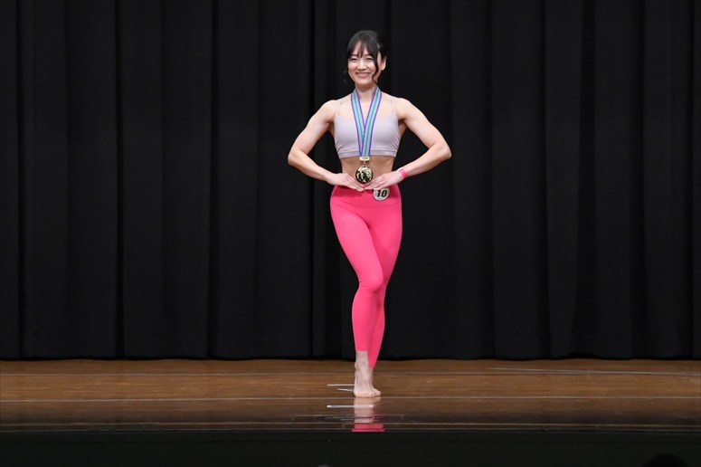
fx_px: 4379
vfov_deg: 6.1
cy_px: 234
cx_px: 350
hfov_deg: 9.2
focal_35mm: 225
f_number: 5.6
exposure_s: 1/400
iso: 6400
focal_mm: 150
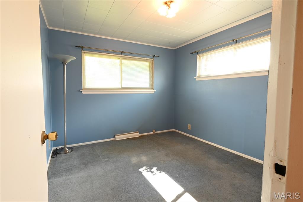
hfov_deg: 90.0
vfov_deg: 67.3
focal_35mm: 18
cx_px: 152
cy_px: 101
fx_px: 151
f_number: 11
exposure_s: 1/1.6
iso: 100
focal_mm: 12
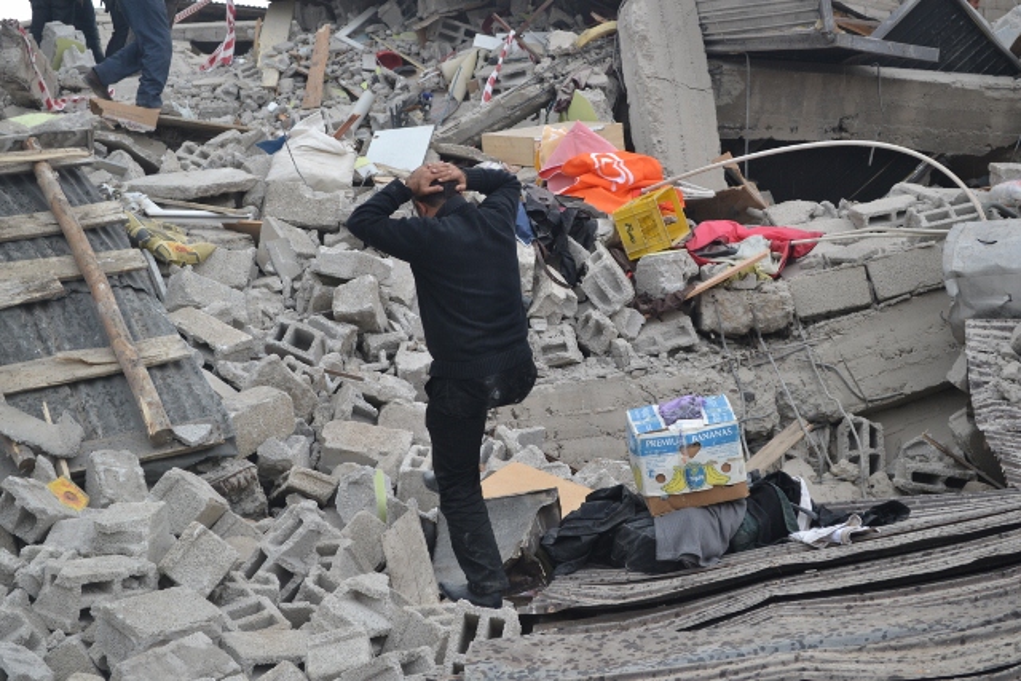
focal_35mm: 72
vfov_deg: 18.9
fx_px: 2042
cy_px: 340
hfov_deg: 28.1
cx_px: 510
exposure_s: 1/125
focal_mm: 48
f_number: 5.6
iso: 250
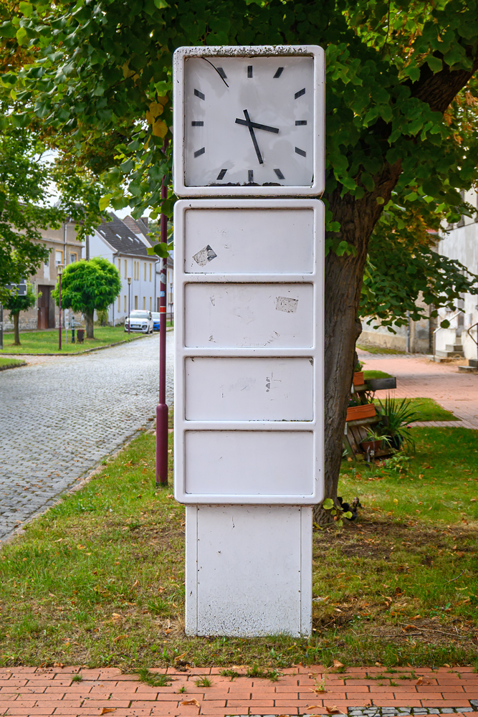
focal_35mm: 56
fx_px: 1105
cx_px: 239
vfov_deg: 35.9
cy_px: 358
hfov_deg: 24.4
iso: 400
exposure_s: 1/750
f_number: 5.6
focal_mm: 37
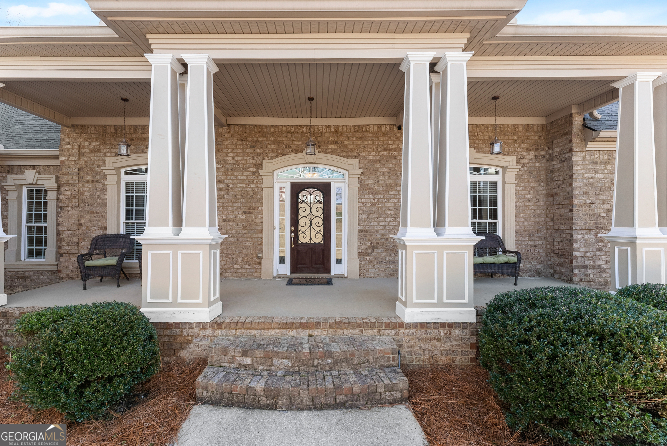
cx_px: 334
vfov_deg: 81.3
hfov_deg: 104.2
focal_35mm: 14
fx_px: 260
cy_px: 223
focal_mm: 14
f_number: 10
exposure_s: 1/50
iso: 640
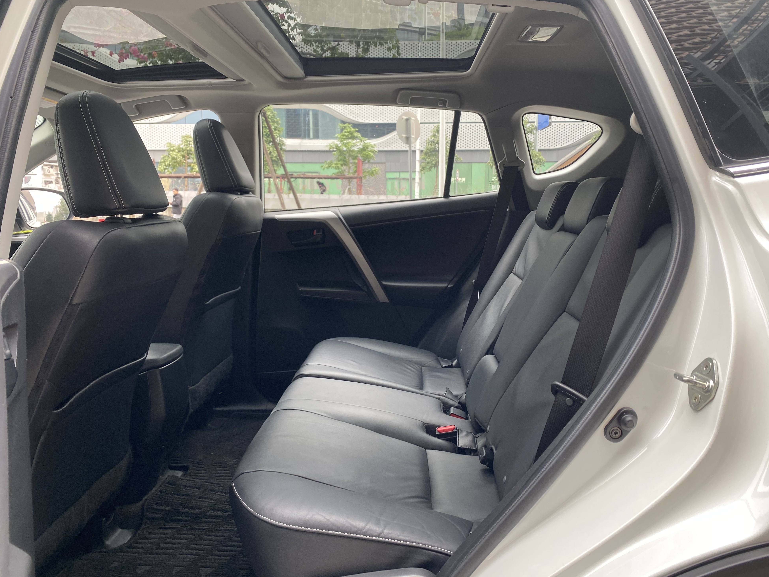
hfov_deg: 65.3
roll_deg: -0.6
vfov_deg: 51.3
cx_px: 392
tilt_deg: -8.6
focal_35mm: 27
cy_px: 282
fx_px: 600
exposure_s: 1/121
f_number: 1.8
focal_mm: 4.25
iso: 100
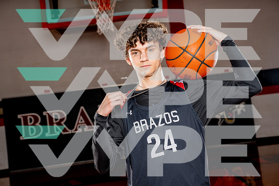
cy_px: 93
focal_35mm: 57
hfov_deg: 35.0
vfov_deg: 23.8
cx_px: 140
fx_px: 442
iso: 100
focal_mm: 57
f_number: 5.6
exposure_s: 1/250
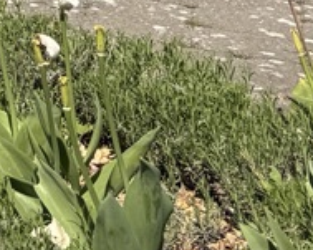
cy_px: -543
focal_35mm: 198
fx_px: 1833
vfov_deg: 6.9
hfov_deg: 7.0
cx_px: -994
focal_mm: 6.76
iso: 80
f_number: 1.78
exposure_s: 1/4049
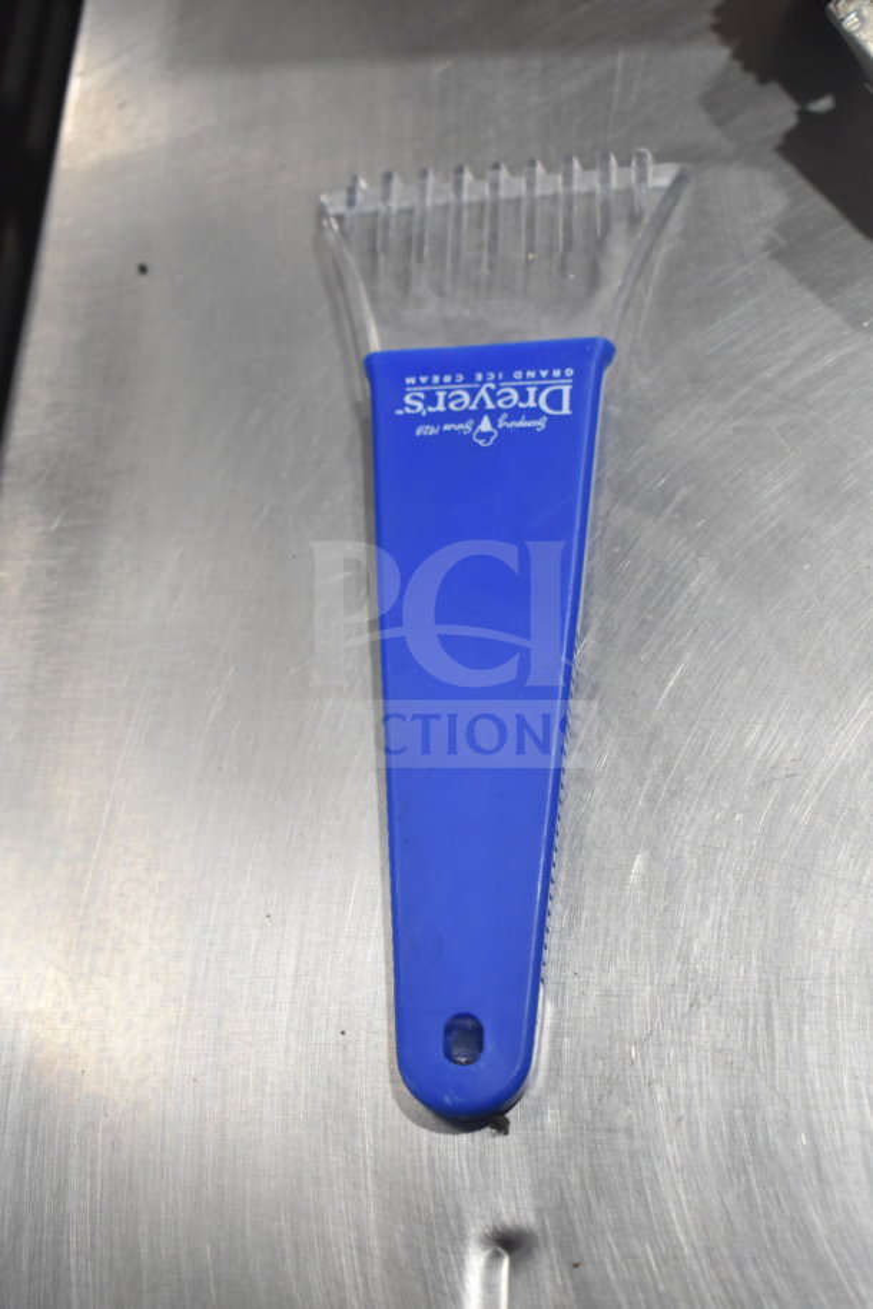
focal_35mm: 48
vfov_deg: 41.1
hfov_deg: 28.1
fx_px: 1746
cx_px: 436
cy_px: 654
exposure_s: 1/160
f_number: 4.5
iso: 1000
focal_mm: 32
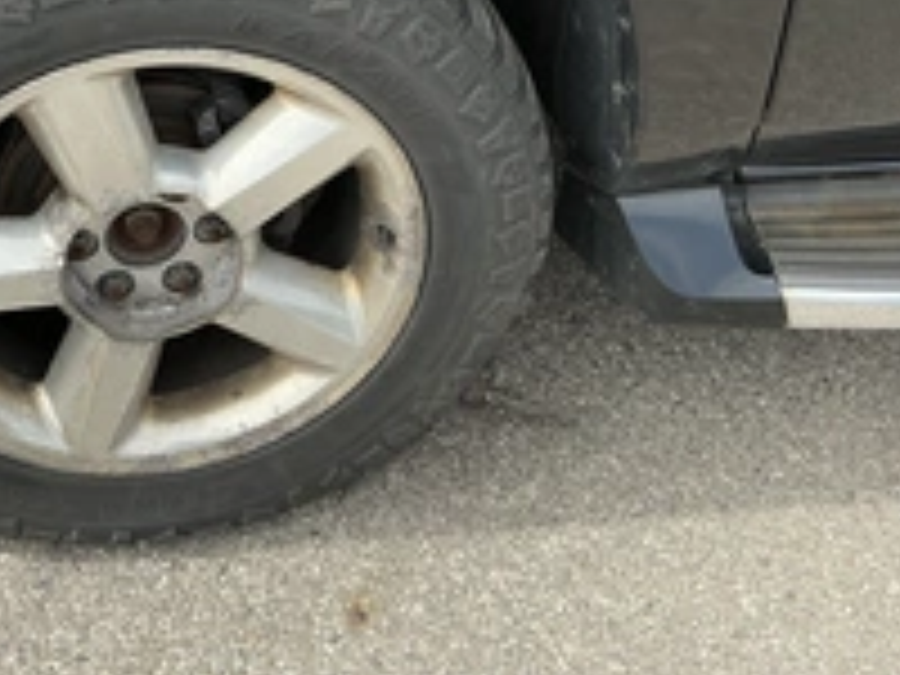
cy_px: 9
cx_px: 99
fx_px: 1456
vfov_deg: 24.9
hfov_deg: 32.7
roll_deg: -0.8
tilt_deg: -28.5
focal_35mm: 56
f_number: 1.8
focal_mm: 3
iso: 25
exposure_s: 1/556
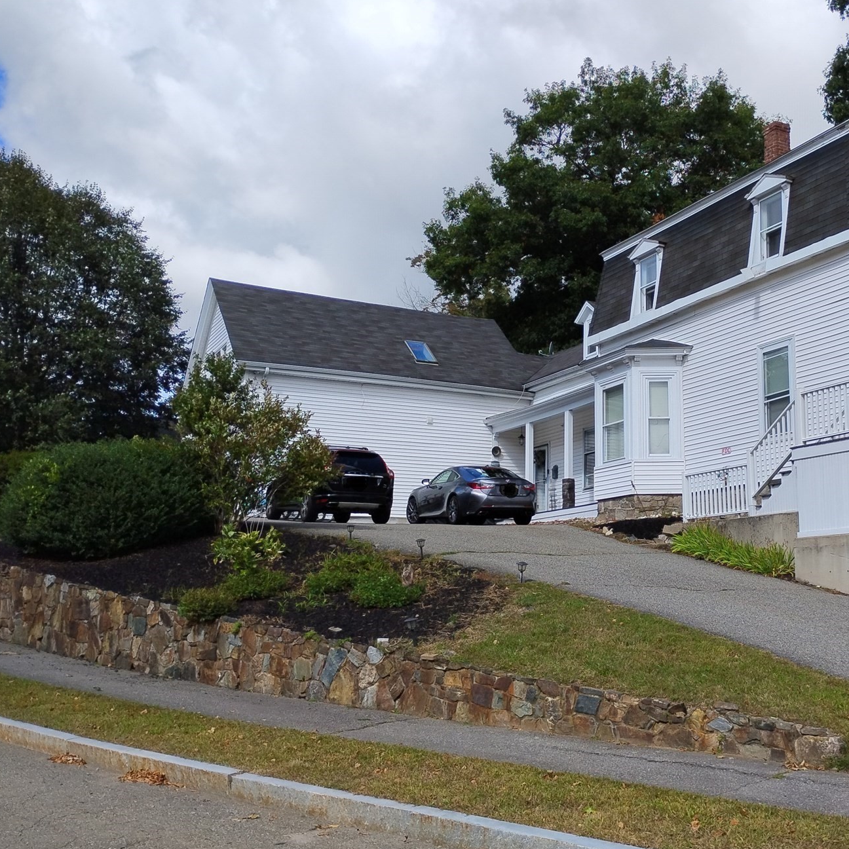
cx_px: 628
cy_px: 442
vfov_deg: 42.8
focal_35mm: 39
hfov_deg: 41.7
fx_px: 1082
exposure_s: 1/1171
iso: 100
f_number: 1.8
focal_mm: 4.26
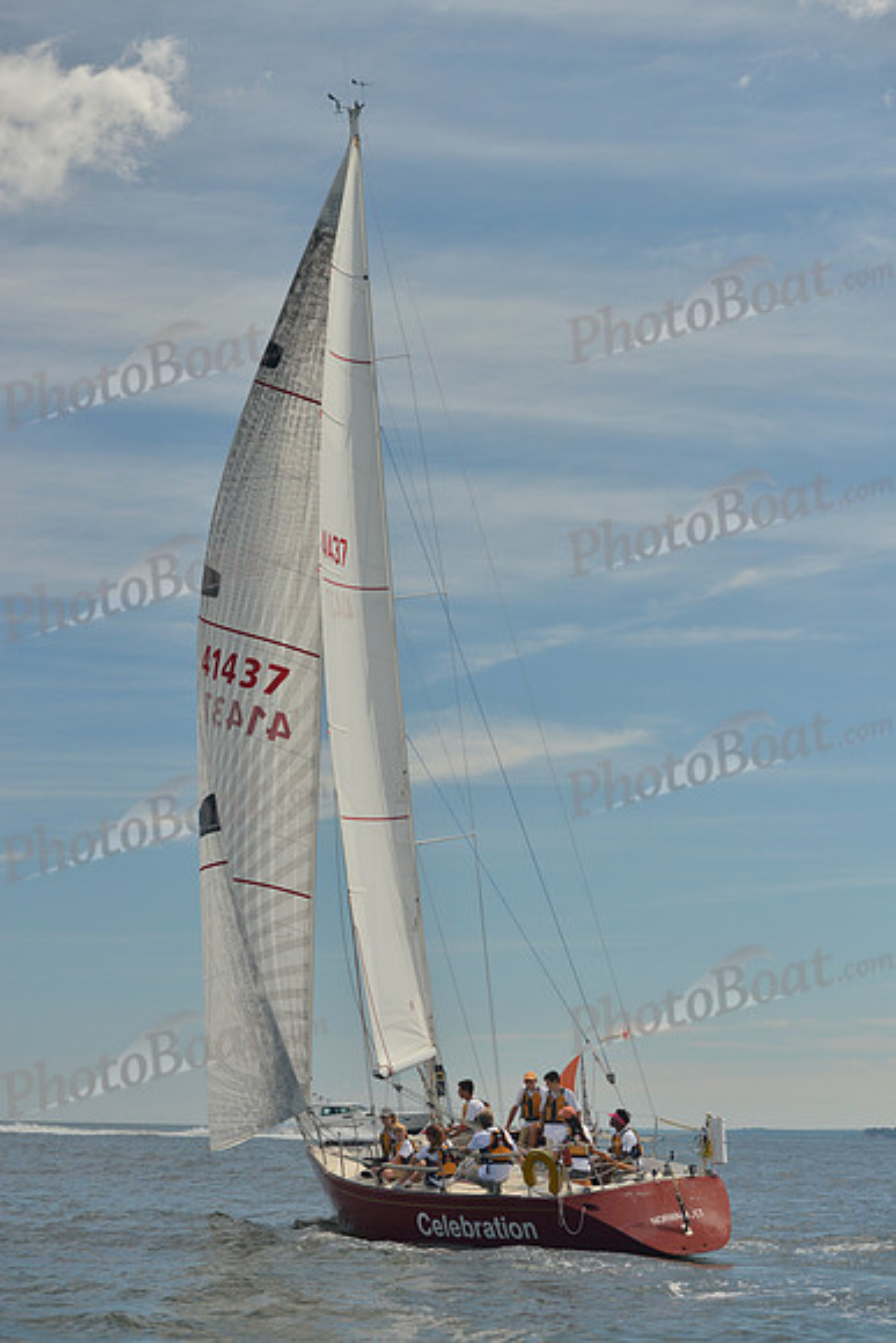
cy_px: 672
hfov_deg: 19.5
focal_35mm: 70
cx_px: 448
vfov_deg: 28.8
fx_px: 2612
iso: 200
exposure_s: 1/800
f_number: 6.3
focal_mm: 70
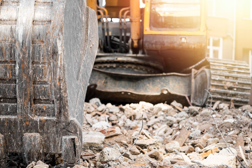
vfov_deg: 15.2
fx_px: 630
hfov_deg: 22.6
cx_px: 126
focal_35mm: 90
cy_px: 84
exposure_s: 1/250
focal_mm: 60
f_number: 2.4
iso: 160
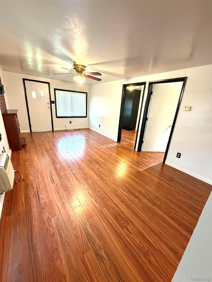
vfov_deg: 102.1
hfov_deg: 85.7
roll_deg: -3.8
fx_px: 114
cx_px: 106
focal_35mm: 14
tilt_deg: -17.6
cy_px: 141
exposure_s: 1/60
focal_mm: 2.22
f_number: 2.2
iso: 320
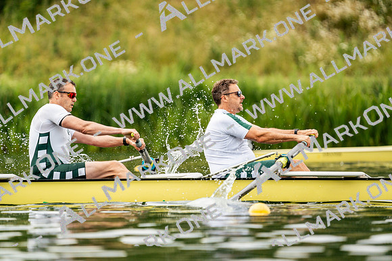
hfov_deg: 3.4
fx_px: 6535
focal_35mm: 600
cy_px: 130
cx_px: 196
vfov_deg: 2.3
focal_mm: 600
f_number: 6.3
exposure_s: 1/2000
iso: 500
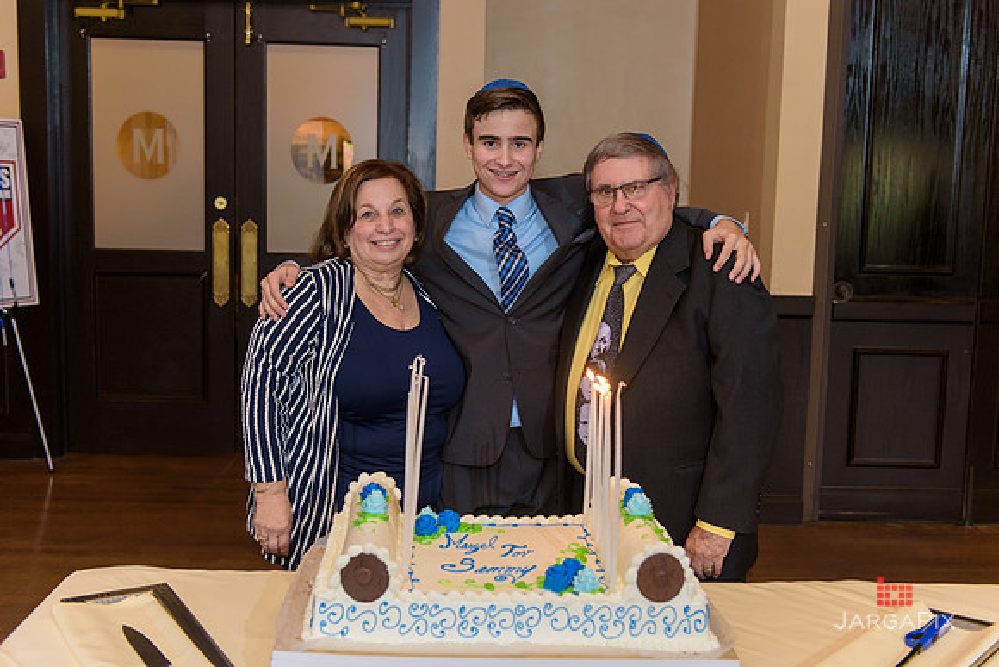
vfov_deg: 33.4
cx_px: 500
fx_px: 1110
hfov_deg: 48.4
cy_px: 334
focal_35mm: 40
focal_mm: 40
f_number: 3.2
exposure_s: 1/125
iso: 1600
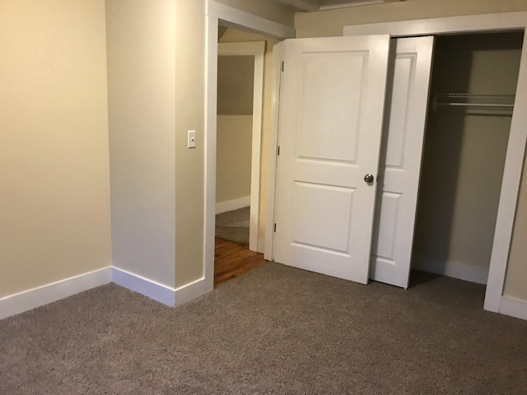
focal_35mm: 28
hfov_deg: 63.4
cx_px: 264
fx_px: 426
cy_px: 198
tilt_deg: -8.6
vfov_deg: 49.7
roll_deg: -0.2
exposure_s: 1/15
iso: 50
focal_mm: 3.99
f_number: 1.8
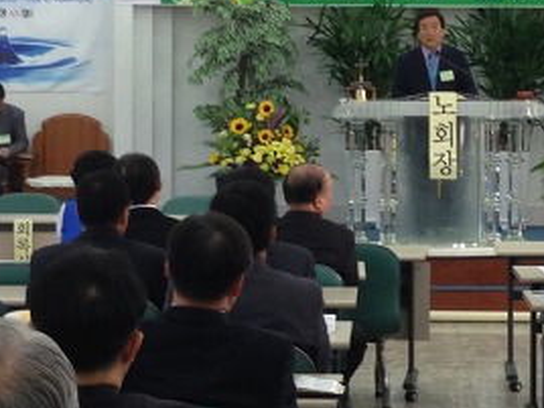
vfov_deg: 11.8
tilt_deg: +1.9
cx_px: 420
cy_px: 150
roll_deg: -1.7
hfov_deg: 15.6
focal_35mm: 126
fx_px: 1980
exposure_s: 1/20
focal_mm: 4.12
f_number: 2.4
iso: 50
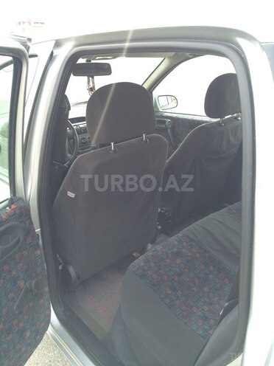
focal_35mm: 29
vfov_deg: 61.7
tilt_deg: -23.1
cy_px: 183
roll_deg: +3.0
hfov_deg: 48.2
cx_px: 137
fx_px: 306
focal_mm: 4.15
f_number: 2.2
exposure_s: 1/151
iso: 32
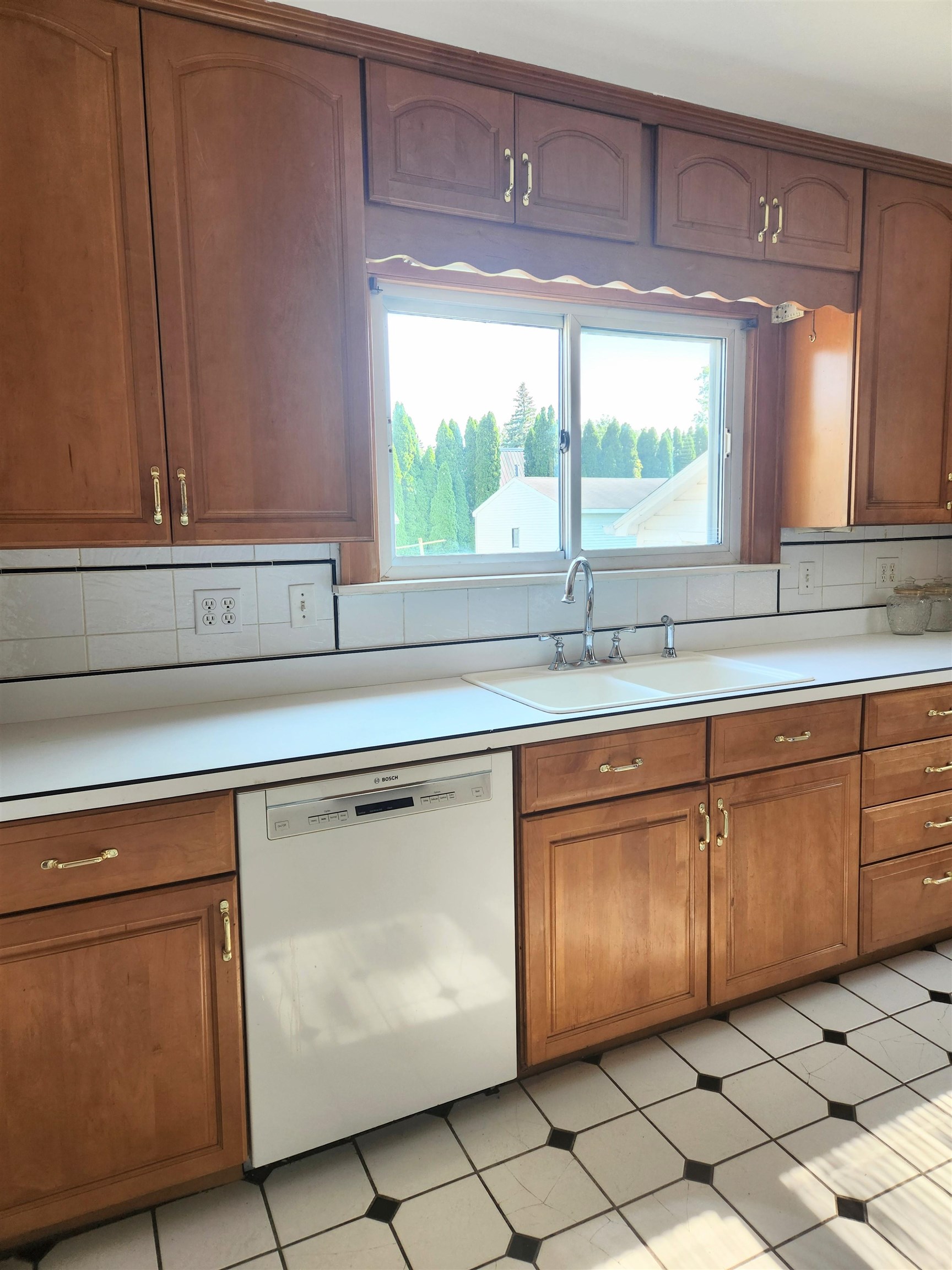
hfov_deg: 58.9
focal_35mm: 23
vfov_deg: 73.9
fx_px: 843
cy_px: 635
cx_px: 476
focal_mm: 5.4
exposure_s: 1/180
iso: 80
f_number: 1.8
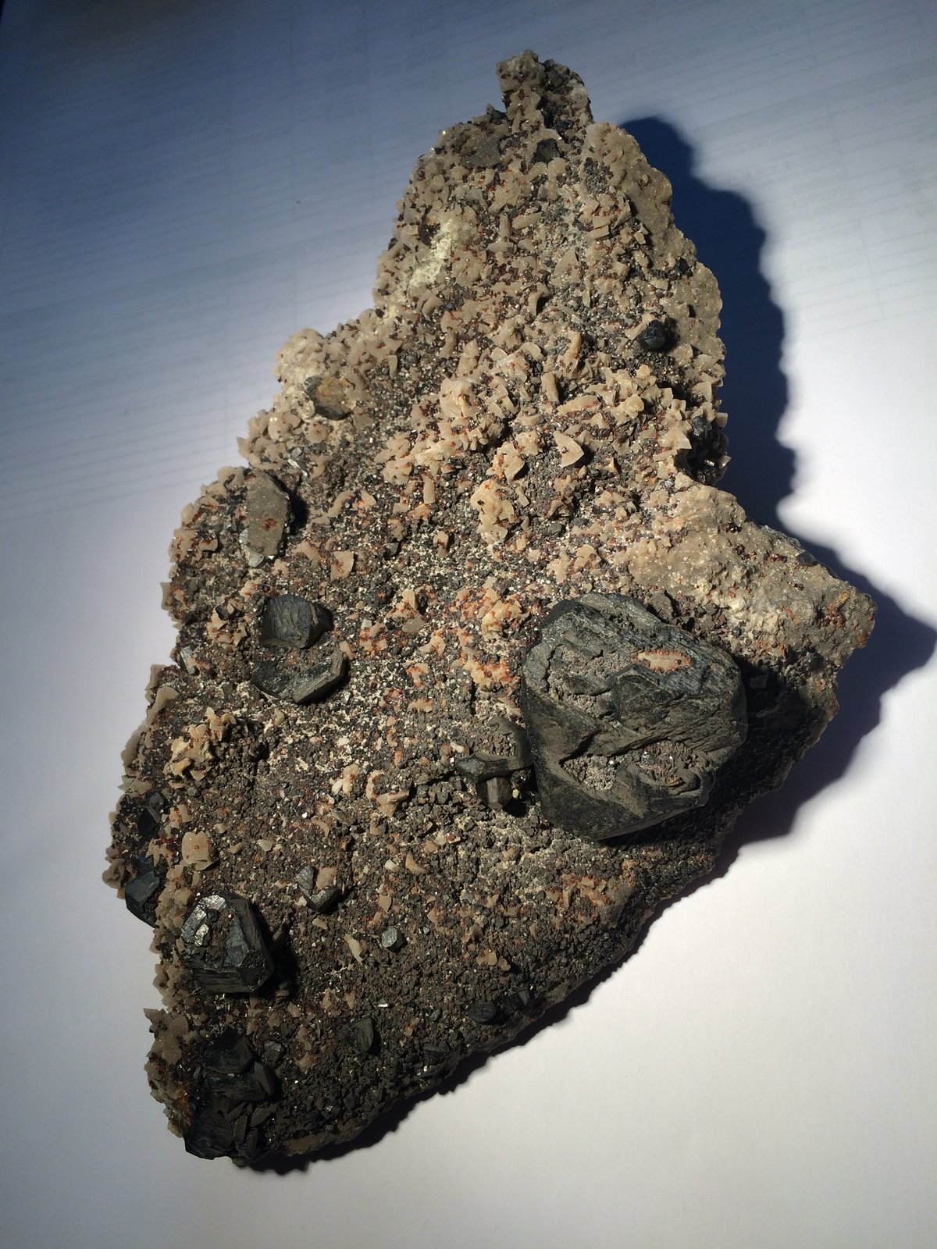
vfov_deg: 61.7
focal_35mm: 29
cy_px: 624
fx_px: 1047
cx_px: 468
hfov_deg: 48.2
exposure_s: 1/128
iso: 32
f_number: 2.2
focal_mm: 4.15
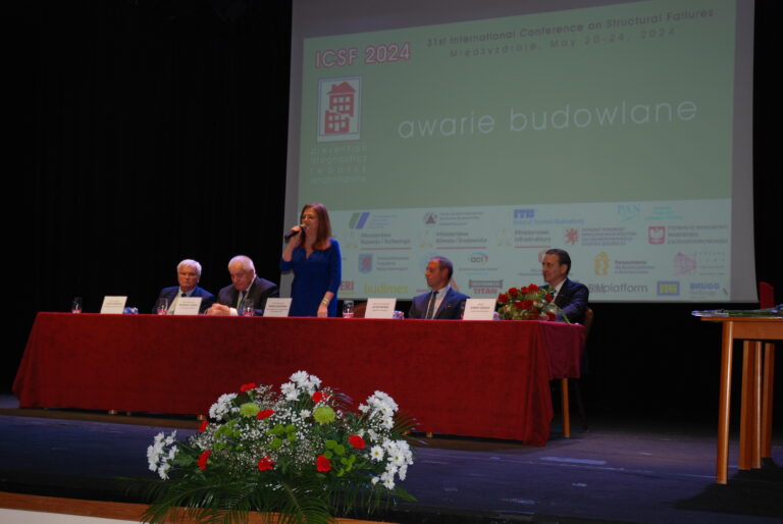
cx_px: 392
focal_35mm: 52
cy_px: 262
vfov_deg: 25.8
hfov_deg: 37.8
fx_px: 1143
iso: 200
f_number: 4.2
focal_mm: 35
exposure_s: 1/60
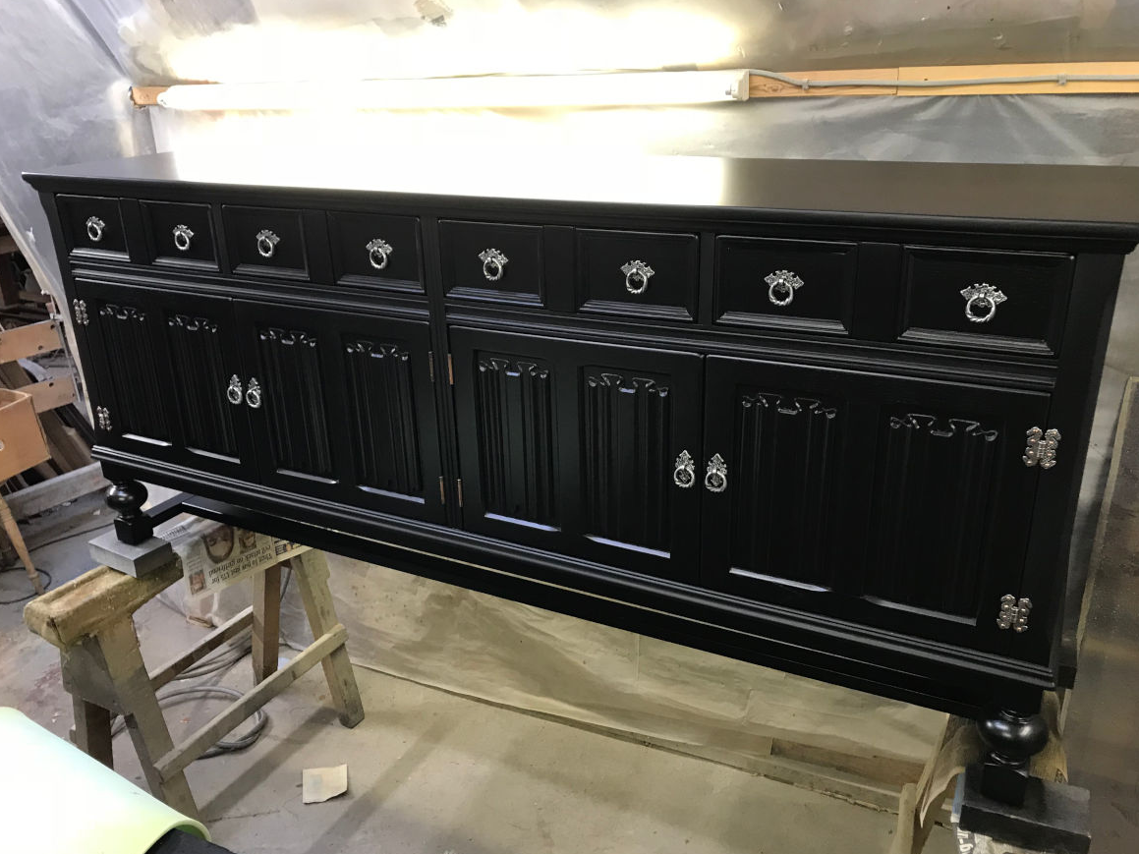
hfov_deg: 61.7
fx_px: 954
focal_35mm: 29
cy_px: 438
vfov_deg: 48.2
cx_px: 553
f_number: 1.8
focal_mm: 3.99
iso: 40
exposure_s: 1/17
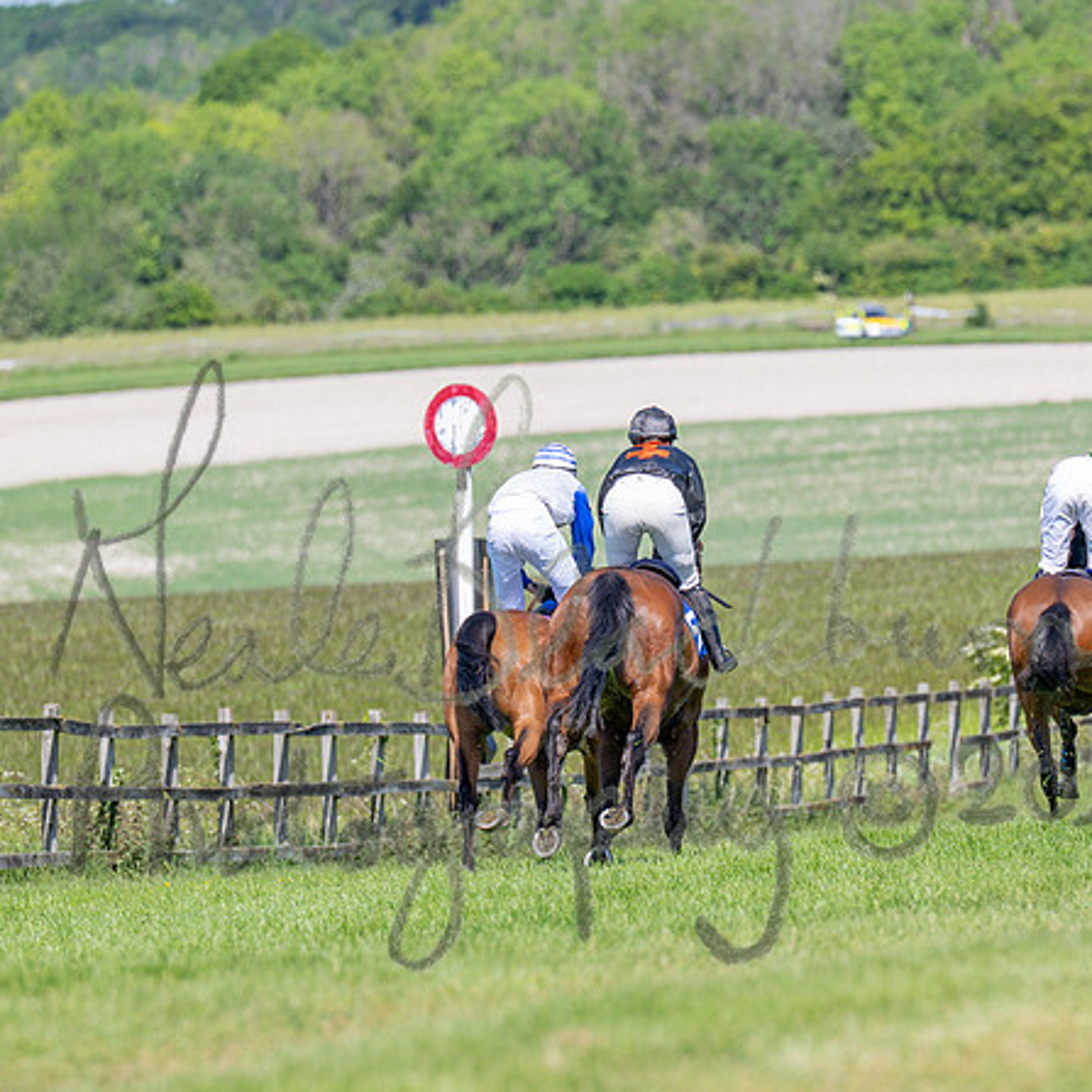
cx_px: 668
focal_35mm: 385
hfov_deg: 4.6
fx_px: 13741
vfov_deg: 4.6
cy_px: 545
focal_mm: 200
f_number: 4
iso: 200
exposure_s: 1/1600
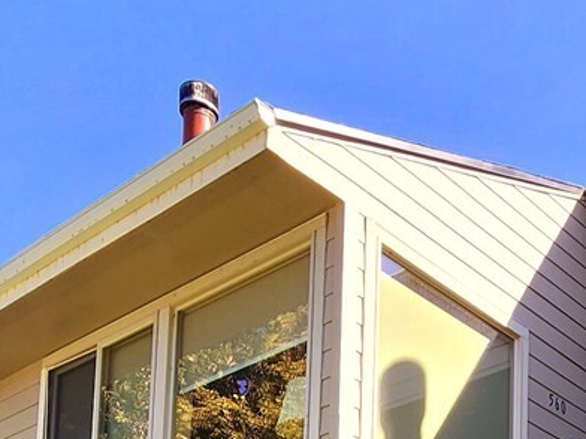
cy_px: 709
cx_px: 547
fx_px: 897
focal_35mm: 53
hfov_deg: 33.9
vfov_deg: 21.6
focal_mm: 2.2
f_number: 2.2
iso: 50
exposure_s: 1/500
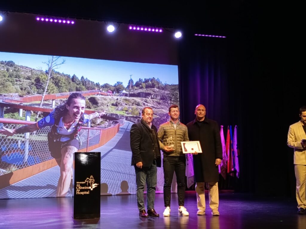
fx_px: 433
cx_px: 153
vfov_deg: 29.7
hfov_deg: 38.9
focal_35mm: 49
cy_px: 114
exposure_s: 1/25
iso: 857
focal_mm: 5.24
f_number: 1.7
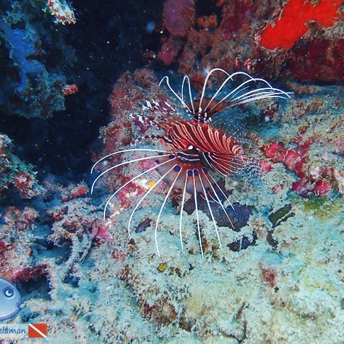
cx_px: 177
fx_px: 337
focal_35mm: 30
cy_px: 169
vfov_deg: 54.0
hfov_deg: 54.0
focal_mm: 4.5
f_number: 2.8
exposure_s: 1/60
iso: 200
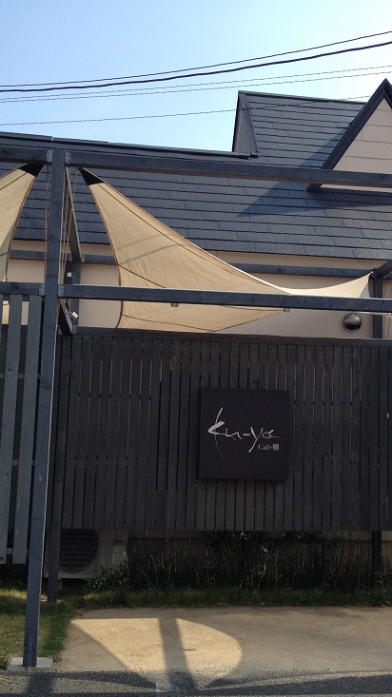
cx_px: 248
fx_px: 943
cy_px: 348
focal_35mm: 51
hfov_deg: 23.4
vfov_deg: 40.6
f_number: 2.4
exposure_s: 1/1416
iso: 50
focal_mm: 4.28
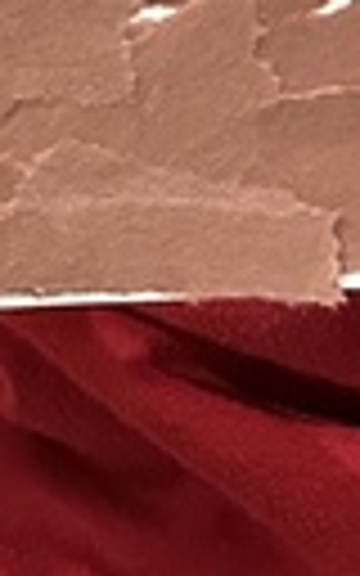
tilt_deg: -14.9
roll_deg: +1.7
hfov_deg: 6.3
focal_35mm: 203
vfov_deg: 7.4
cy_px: -1724
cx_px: 644
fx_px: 3187
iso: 500
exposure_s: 1/60
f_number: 1.78
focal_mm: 6.86
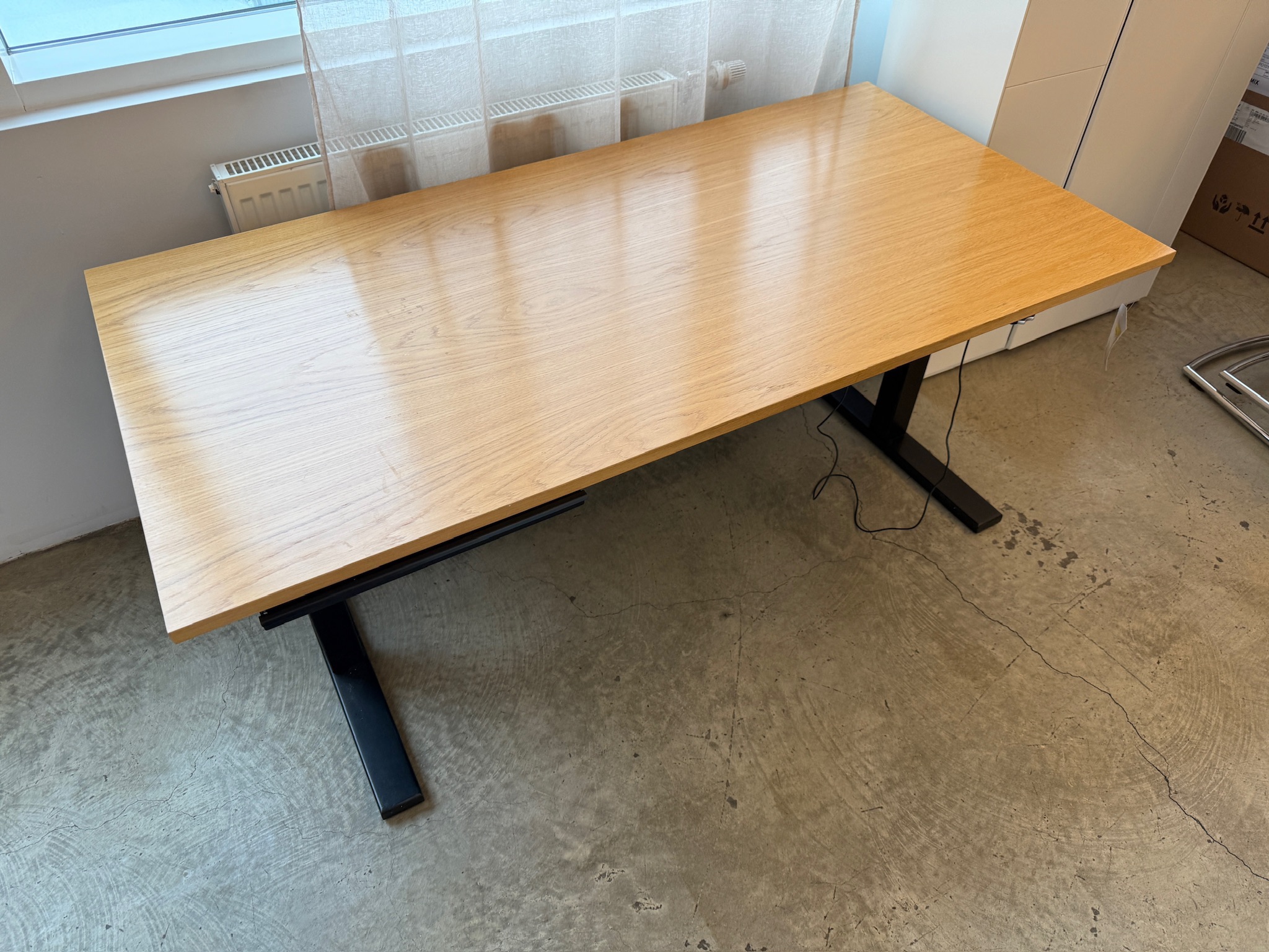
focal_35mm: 24
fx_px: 880
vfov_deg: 56.8
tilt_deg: -43.2
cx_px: 634
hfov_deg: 71.6
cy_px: 476
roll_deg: -2.2
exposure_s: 1/100
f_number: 1.78
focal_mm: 6.76
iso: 80
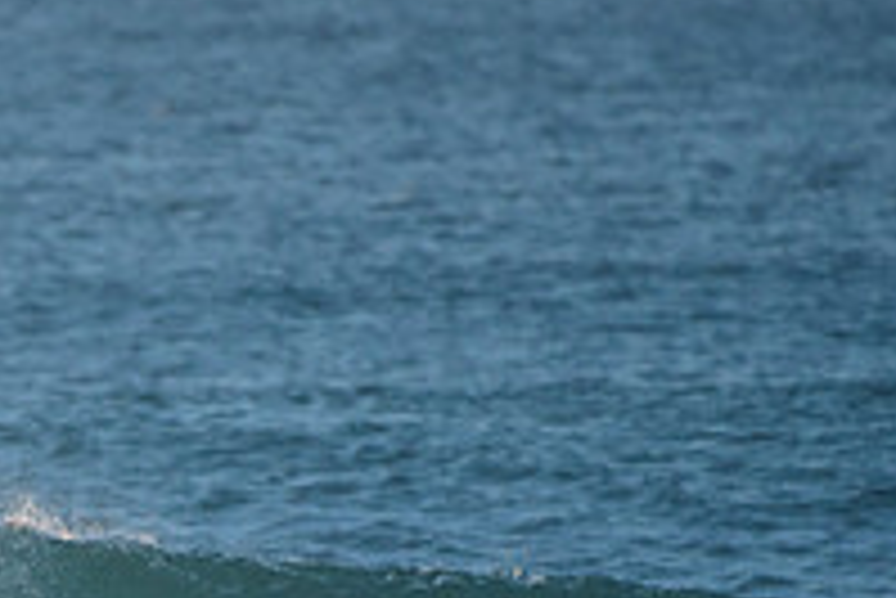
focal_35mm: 1458
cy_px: 762
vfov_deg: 0.9
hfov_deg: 1.4
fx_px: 36313
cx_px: -140
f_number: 5.6
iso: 1250
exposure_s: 1/2500
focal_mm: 500
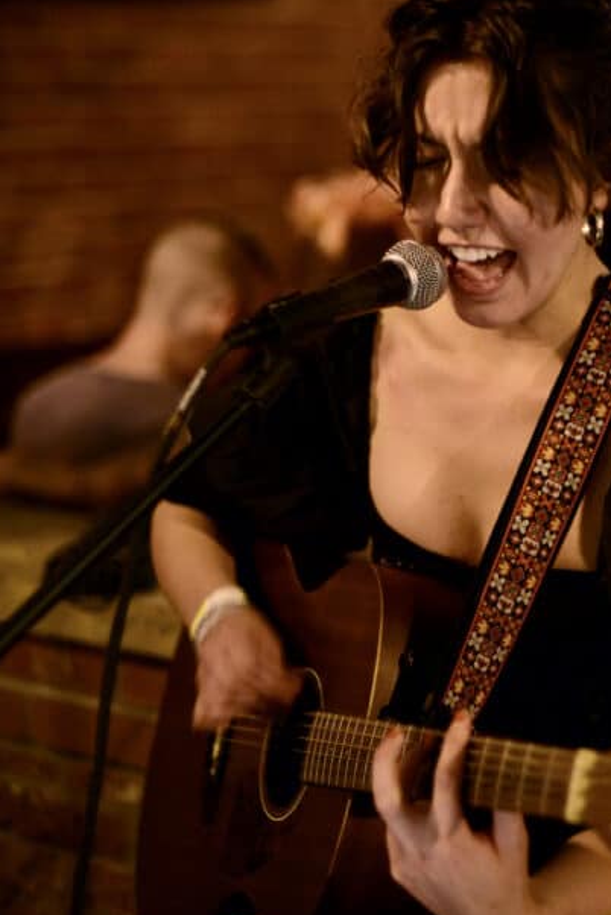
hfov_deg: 16.0
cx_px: 458
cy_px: 398
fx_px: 2161
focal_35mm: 85
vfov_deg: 23.9
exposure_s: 1/80
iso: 2000
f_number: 1.4
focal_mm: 50
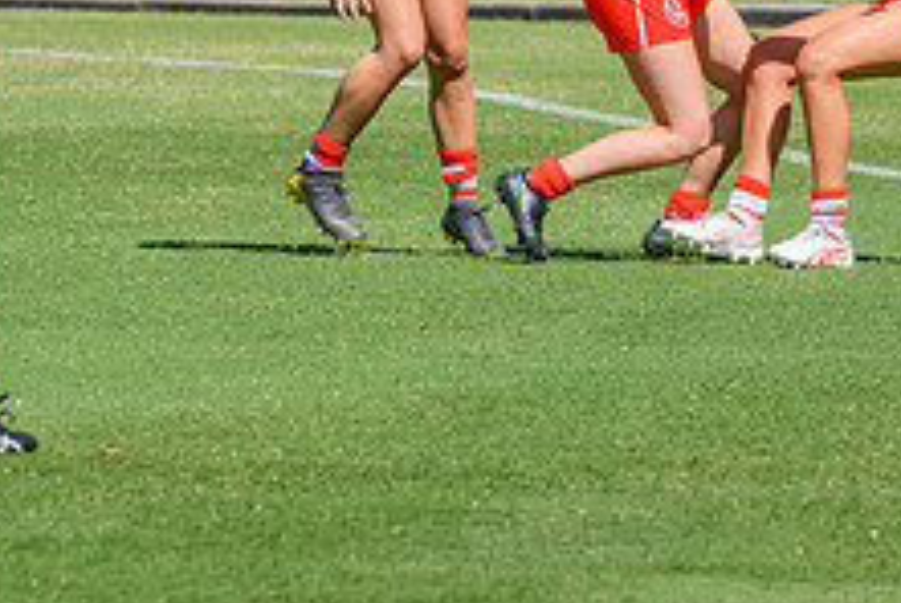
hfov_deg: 2.7
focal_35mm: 768
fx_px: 19247
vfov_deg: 1.8
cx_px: 542
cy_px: 116
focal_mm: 280
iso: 800
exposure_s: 1/2000
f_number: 7.1
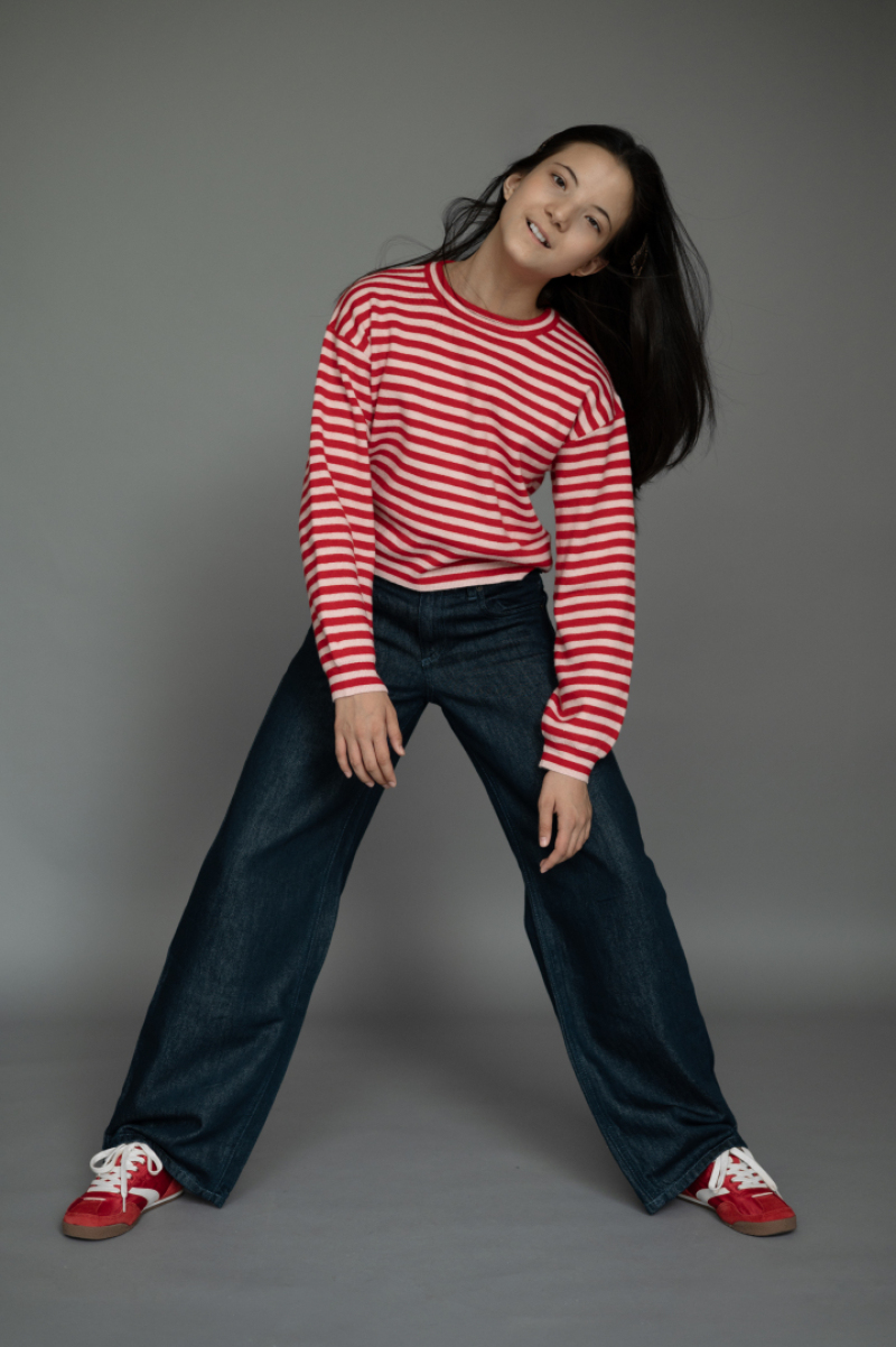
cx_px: 448
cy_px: 674
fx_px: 1869
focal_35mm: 50
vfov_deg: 39.6
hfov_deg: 27.0
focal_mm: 50
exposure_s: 1/400
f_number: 2.2
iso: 400
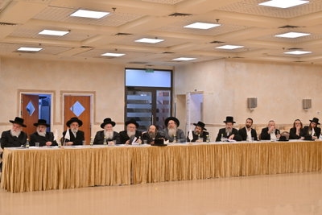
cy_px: 108
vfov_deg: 26.5
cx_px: 161
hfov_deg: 38.9
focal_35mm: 51
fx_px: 456
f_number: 4
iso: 640
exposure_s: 1/250
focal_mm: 51
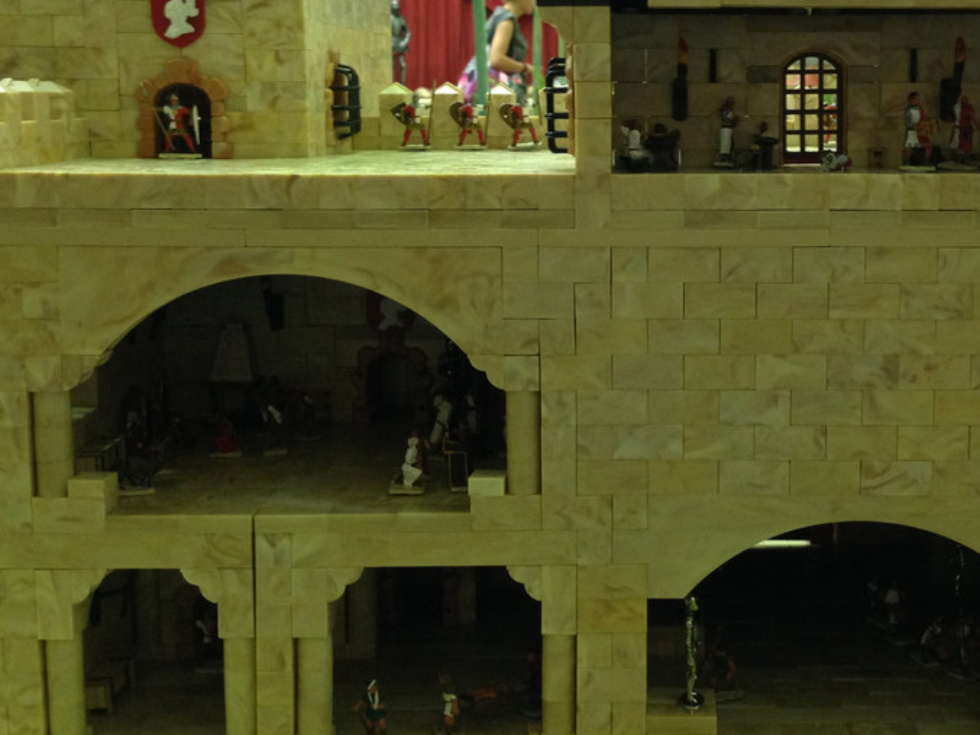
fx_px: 1472
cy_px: 262
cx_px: 662
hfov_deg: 36.4
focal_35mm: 52
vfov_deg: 27.9
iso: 200
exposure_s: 1/20
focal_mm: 4.12
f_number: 2.4
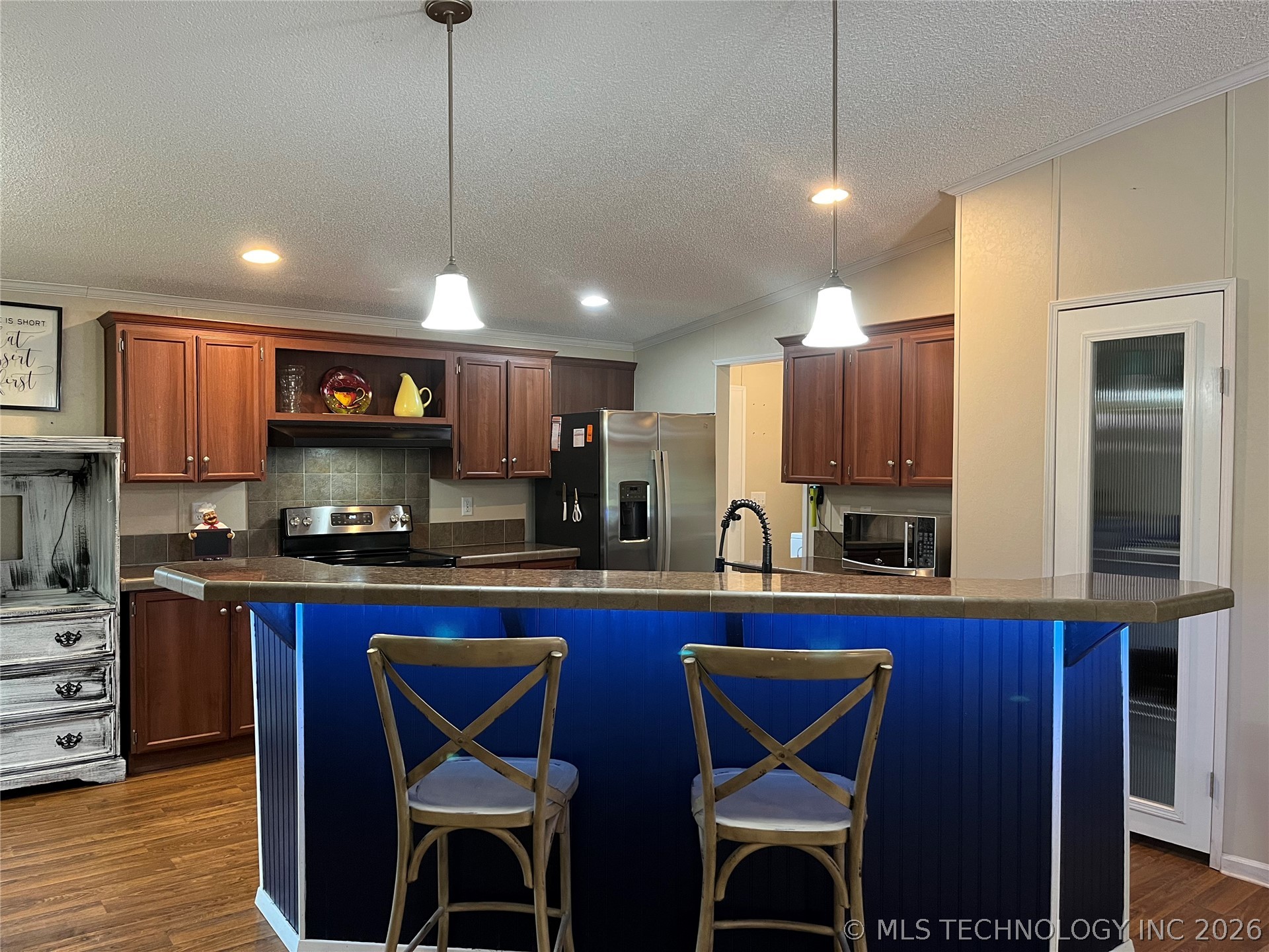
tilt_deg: -0.4
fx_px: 953
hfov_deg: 67.3
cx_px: 634
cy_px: 476
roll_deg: -0.1
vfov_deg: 53.1
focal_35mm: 26
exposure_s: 1/60
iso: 320
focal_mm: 5.1
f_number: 1.6
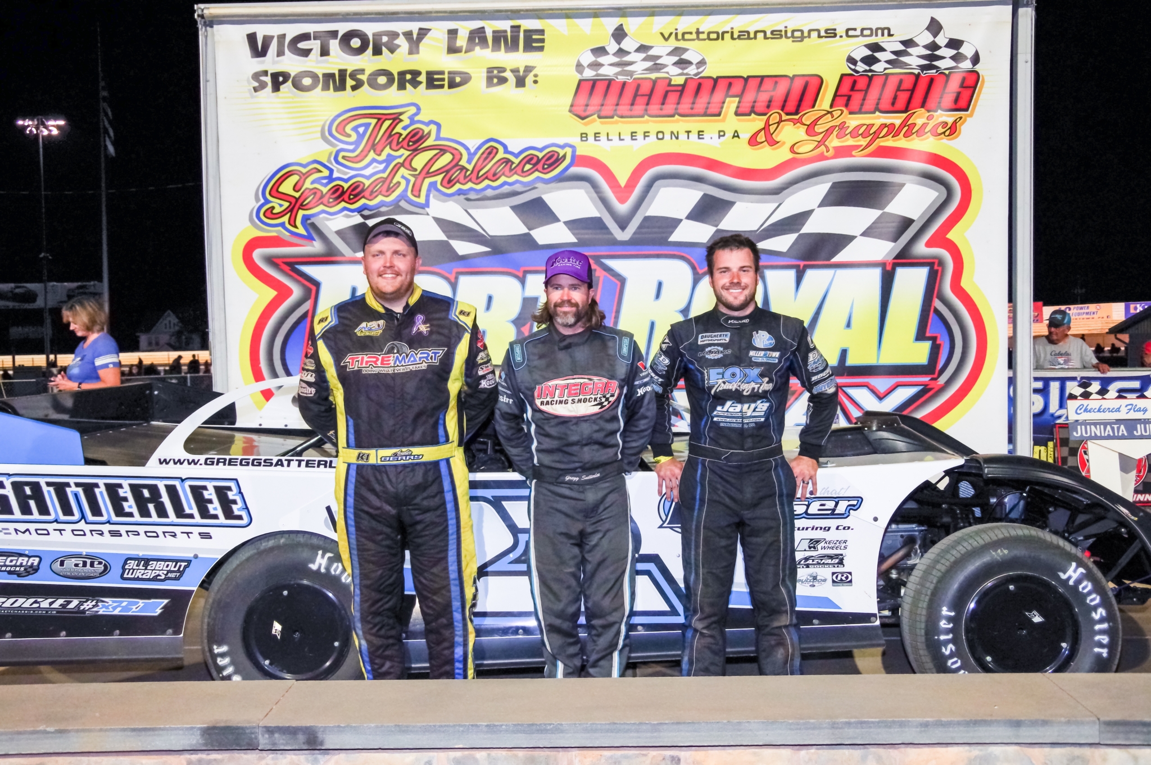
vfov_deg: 36.8
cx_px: 576
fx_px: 1150
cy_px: 382
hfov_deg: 53.2
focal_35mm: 36
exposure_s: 1/180
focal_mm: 24
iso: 1600
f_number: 6.3
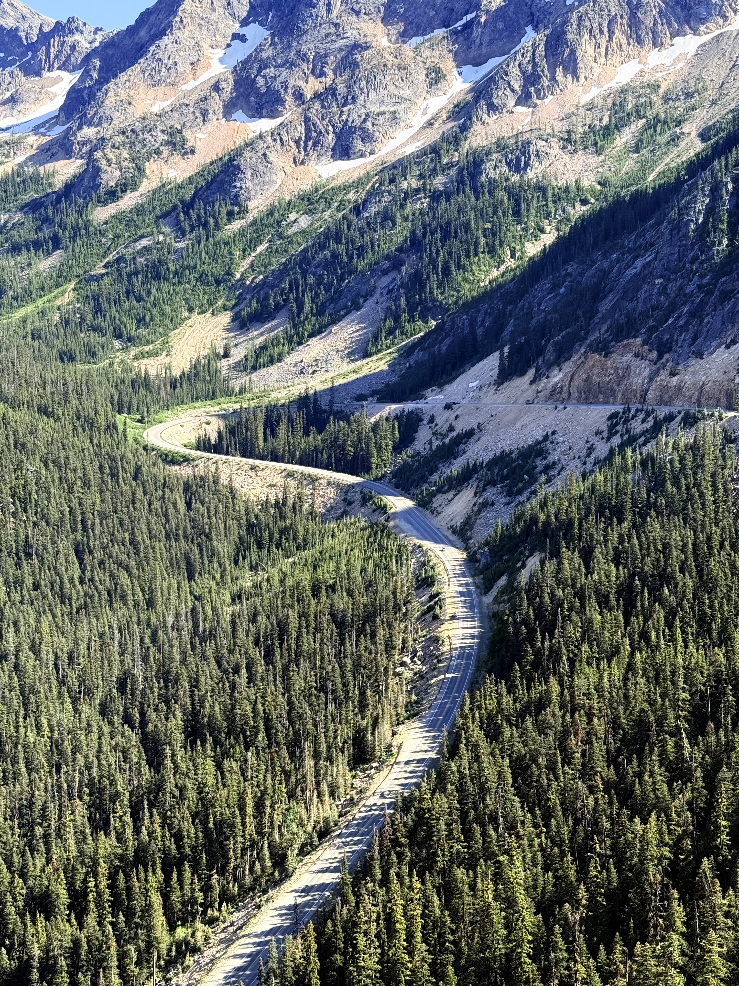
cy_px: 493
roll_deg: +0.2
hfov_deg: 30.3
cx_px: 370
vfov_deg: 39.7
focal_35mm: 48
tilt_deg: -7.8
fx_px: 1366
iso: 80
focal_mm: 6.76
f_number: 1.78
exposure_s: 1/1000
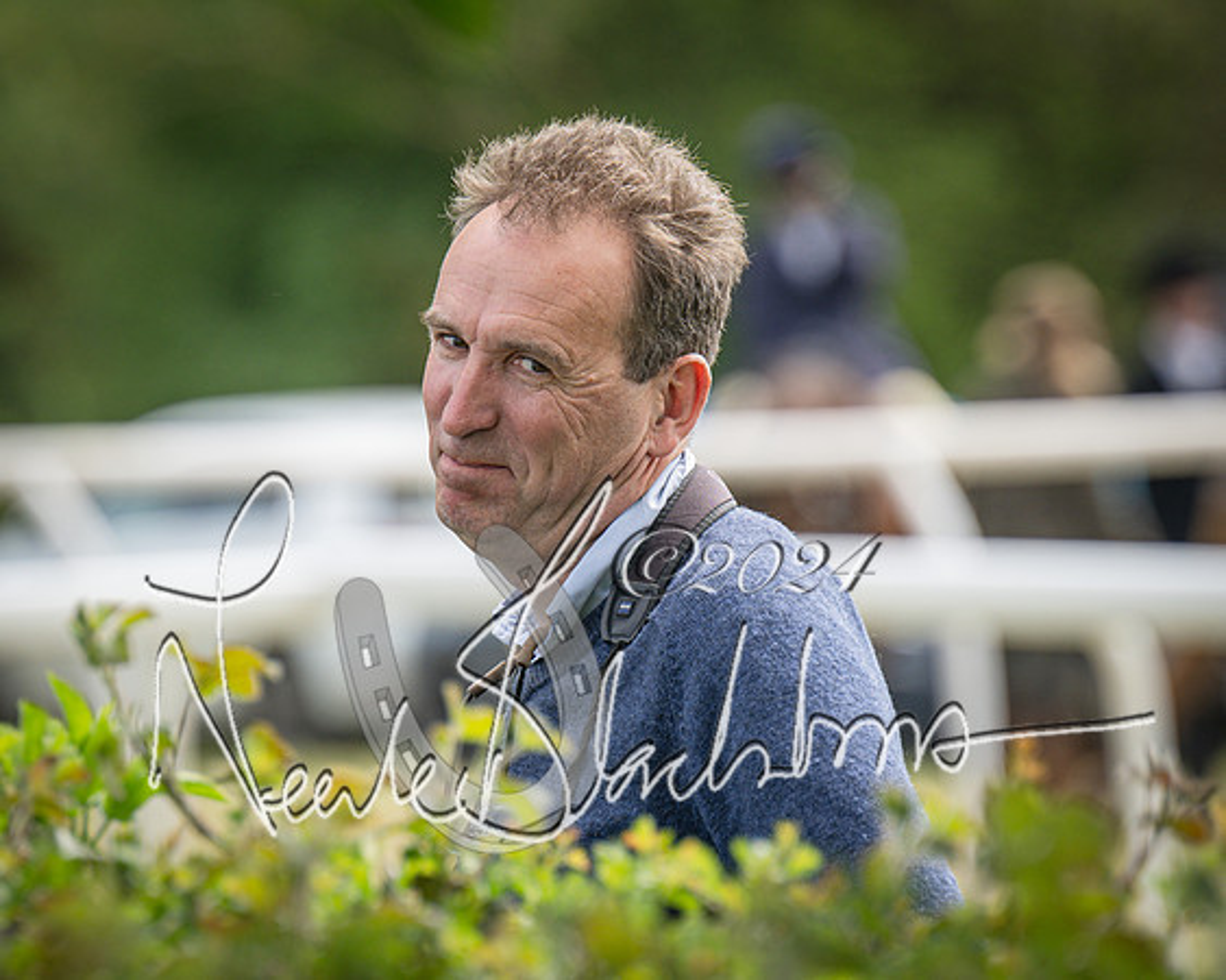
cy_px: 484
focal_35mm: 506
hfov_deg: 3.8
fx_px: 18337
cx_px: 488
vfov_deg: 3.1
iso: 200
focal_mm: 270
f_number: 5
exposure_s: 1/400
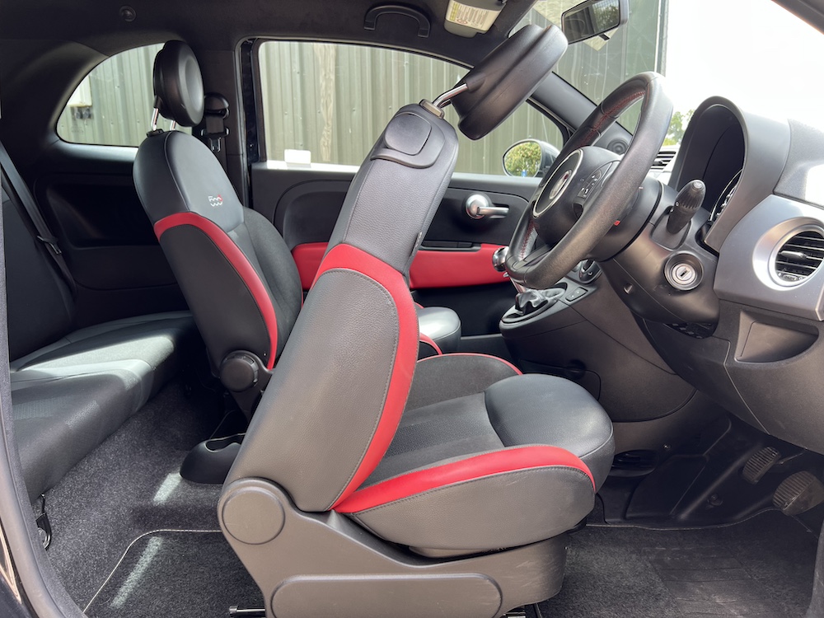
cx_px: 412
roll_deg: +1.1
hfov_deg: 67.3
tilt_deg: -12.6
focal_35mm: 26
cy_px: 309
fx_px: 619
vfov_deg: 53.1
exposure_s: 1/121
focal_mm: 5.7
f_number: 1.5
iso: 50
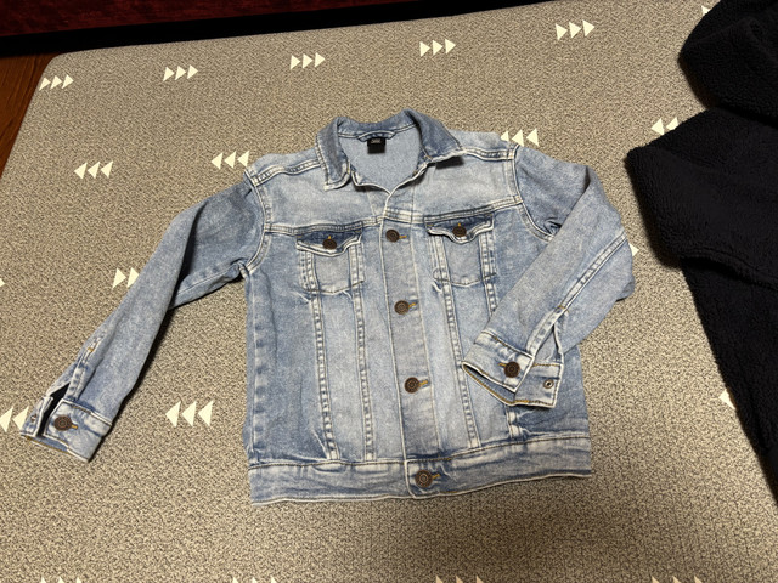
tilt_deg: -61.3
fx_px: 584
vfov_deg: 53.1
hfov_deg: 67.3
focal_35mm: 26
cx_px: 389
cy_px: 292
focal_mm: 5.96
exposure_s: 1/60
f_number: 1.6
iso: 200
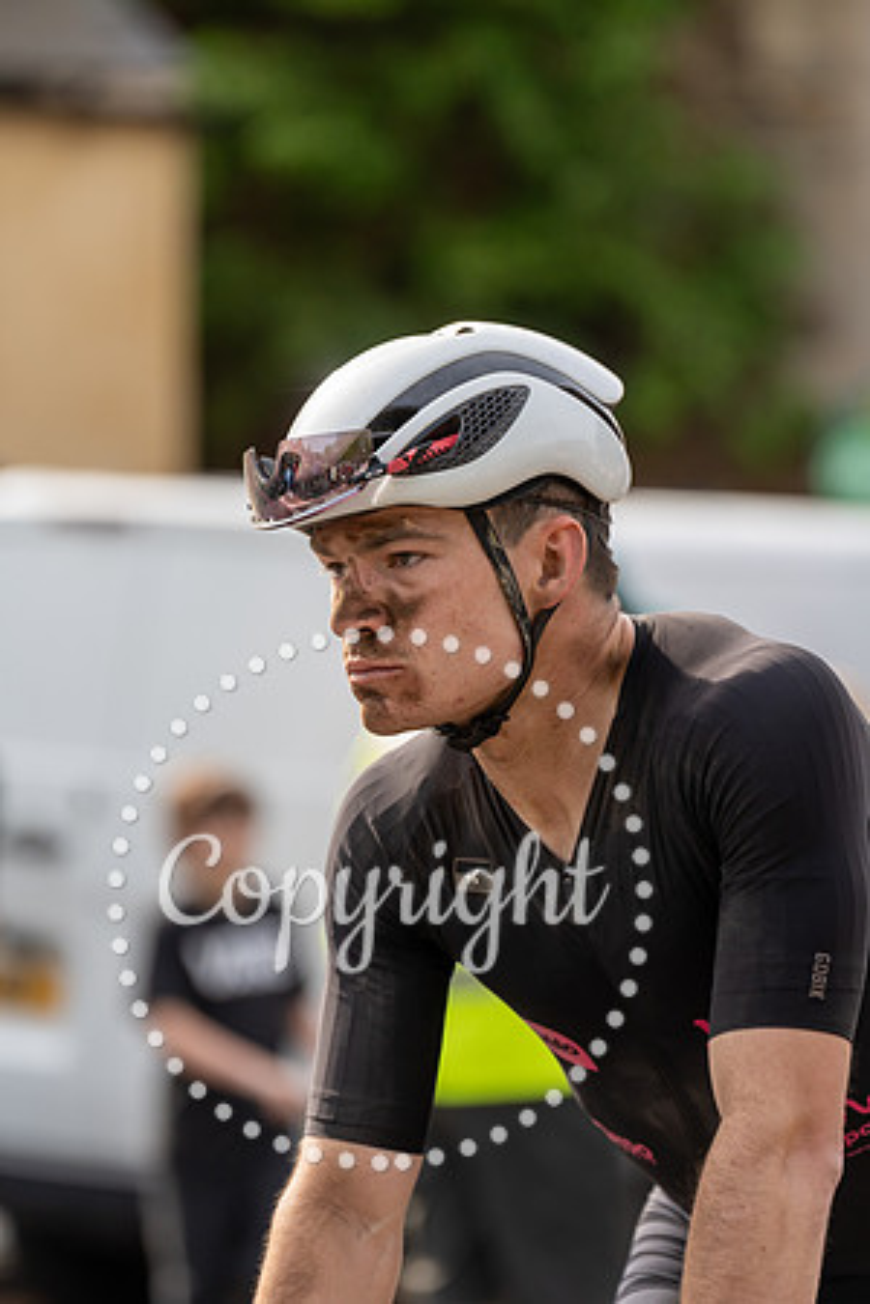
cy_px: 652
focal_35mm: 200
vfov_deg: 10.3
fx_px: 7249
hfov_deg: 6.9
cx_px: 435
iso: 320
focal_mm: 200
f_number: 4
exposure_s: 1/1000
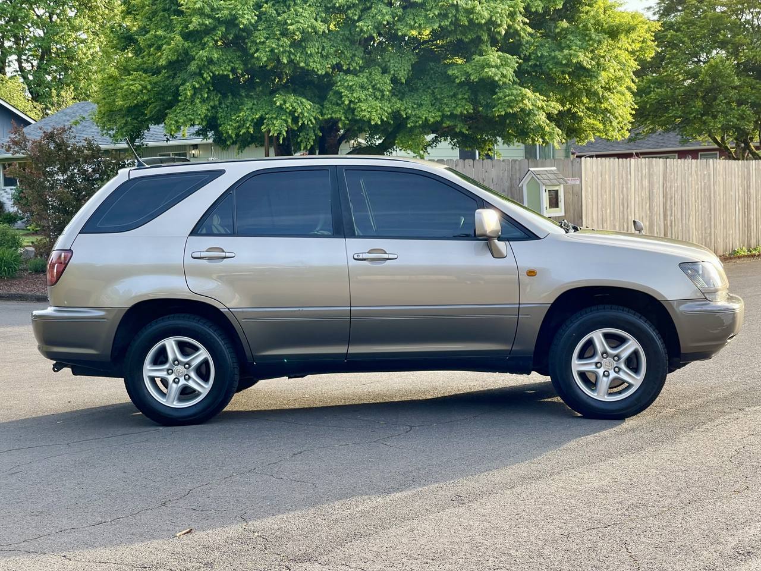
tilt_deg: -4.0
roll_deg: +1.9
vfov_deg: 22.9
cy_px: 286
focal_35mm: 64
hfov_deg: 30.3
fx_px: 1407
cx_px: 380
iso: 20
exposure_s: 1/158
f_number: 2.2
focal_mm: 7.5
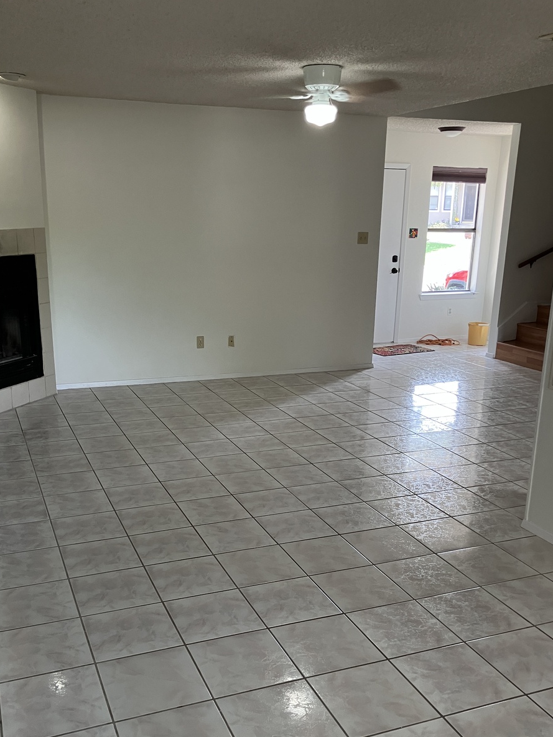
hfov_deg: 41.7
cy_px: 429
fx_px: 724
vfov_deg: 53.7
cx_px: 239
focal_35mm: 34
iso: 100
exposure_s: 1/60
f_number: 1.8
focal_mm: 3.99
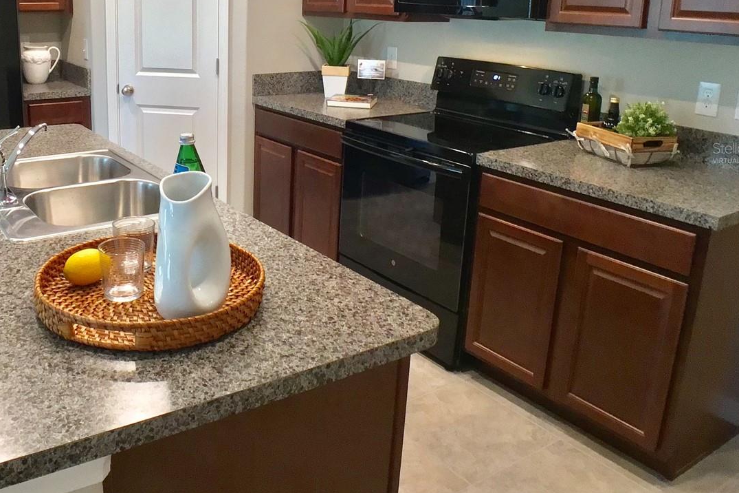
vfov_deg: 27.8
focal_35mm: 48
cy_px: 153
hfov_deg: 40.5
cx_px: 229
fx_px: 985
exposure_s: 1/30
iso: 200
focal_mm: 3.3
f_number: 2.4
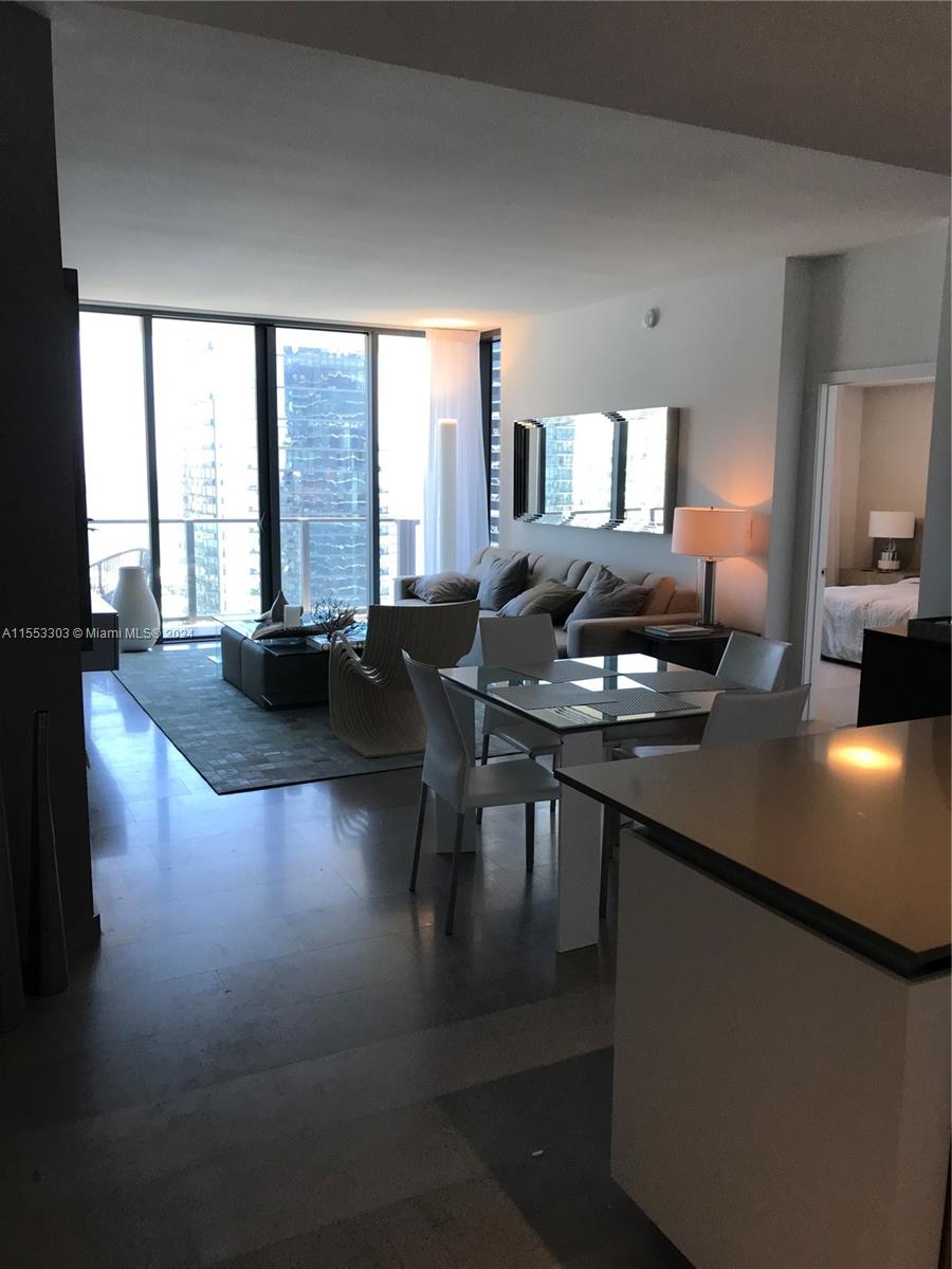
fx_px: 1027
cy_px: 634
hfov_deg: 49.7
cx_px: 476
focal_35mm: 28
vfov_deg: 63.4
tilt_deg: -6.7
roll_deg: -0.5
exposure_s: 1/120
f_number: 1.8
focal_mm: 3.99
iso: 40
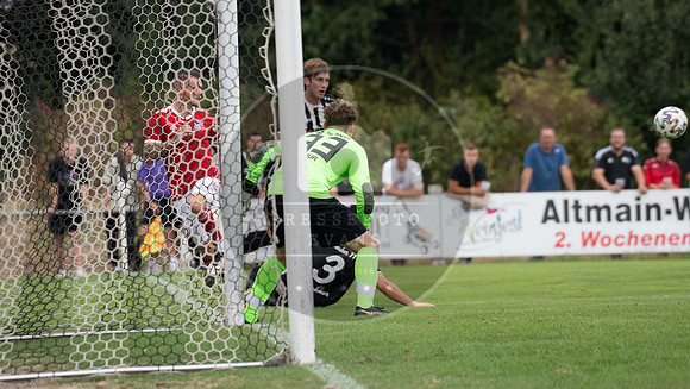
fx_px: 5595
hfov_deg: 7.1
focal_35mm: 306
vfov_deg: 4.0
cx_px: 345
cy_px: 192
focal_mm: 290
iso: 1000
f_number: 5.6
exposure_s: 1/1600
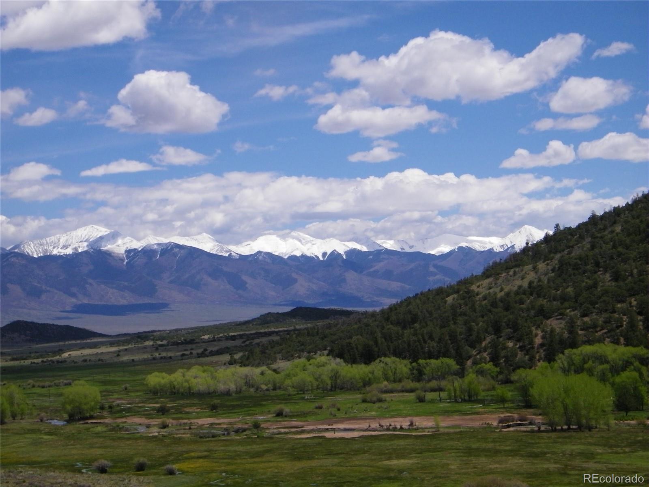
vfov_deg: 20.4
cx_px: 324
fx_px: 1350
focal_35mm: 72
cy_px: 244
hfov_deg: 27.0
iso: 125
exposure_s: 1/640
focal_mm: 12.9
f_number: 8.6
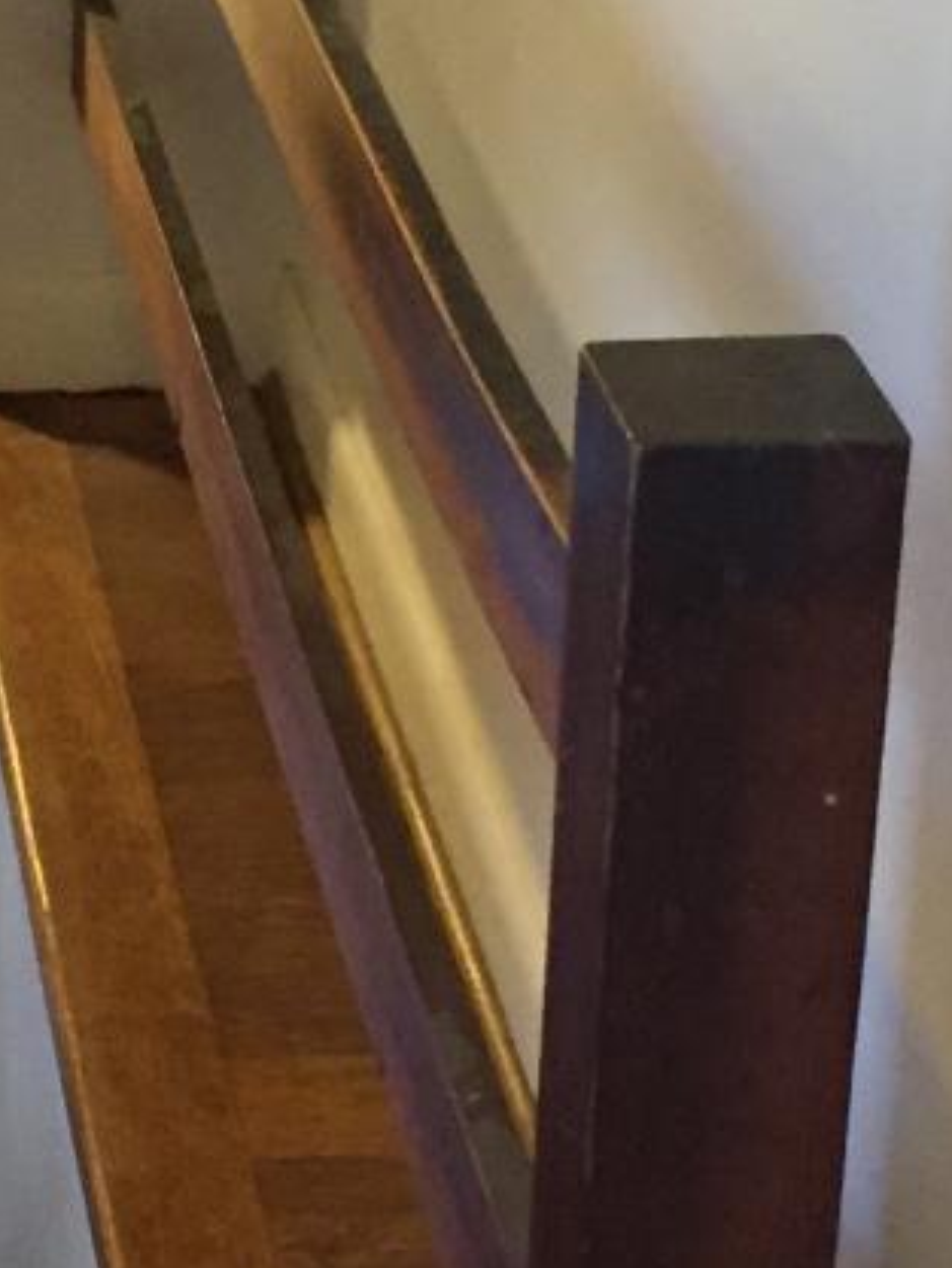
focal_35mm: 139
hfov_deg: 10.5
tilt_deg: -27.2
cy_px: 839
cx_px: -255
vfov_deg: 14.2
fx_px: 5094
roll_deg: +0.6
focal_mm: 4.15
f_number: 2.2
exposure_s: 1/30
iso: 250
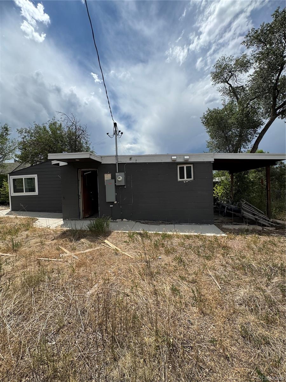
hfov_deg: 85.7
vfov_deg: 102.1
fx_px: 154
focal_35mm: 14
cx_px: 143
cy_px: 191
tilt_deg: -2.3
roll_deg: +2.7
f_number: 2.2
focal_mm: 2.22
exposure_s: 1/2674
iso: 50
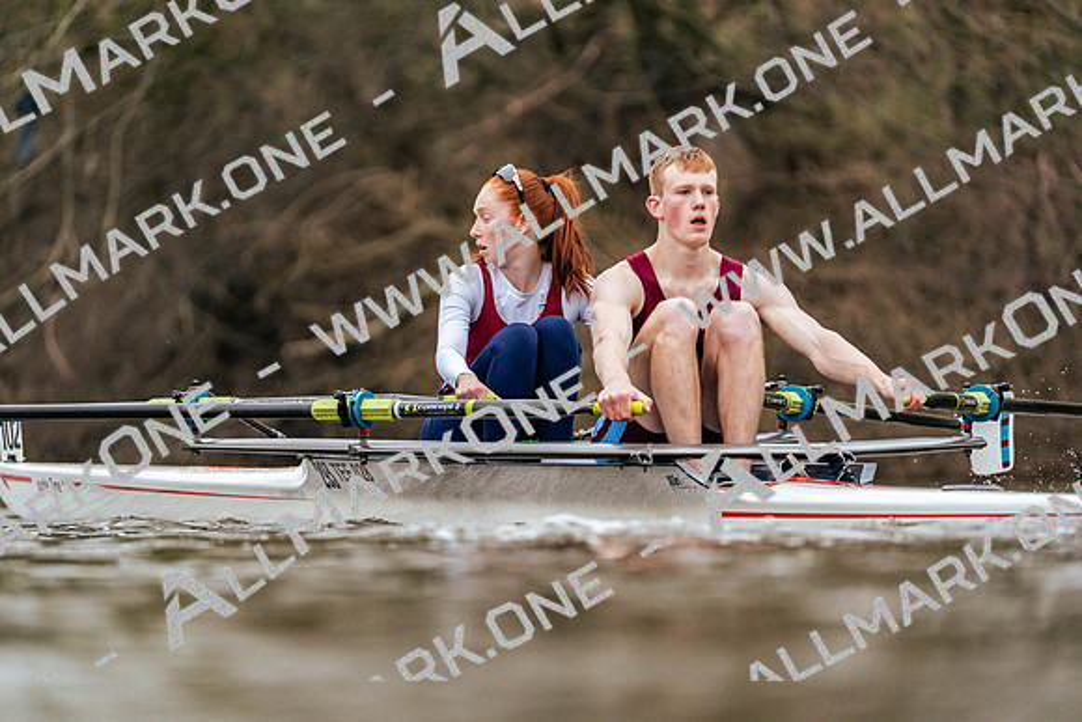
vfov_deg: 2.3
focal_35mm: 600
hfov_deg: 3.4
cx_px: 541
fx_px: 18037
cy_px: 361
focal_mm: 600
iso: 4000
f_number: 6.3
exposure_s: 1/2000
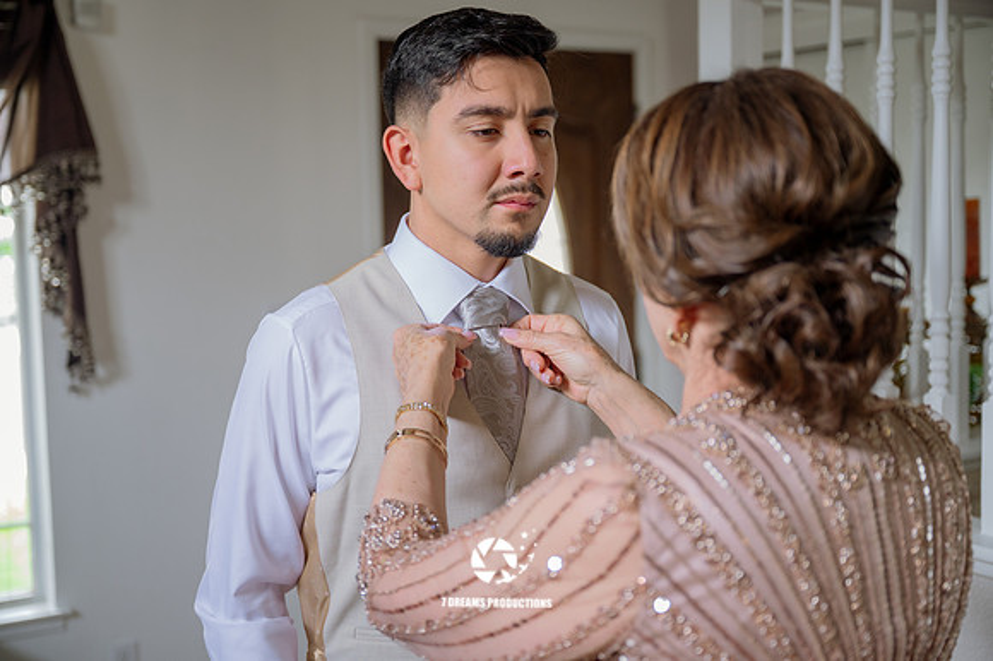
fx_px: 1323
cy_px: 330
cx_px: 496
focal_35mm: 48
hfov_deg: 41.1
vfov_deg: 28.0
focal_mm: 48
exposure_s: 1/100
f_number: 2.8
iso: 640
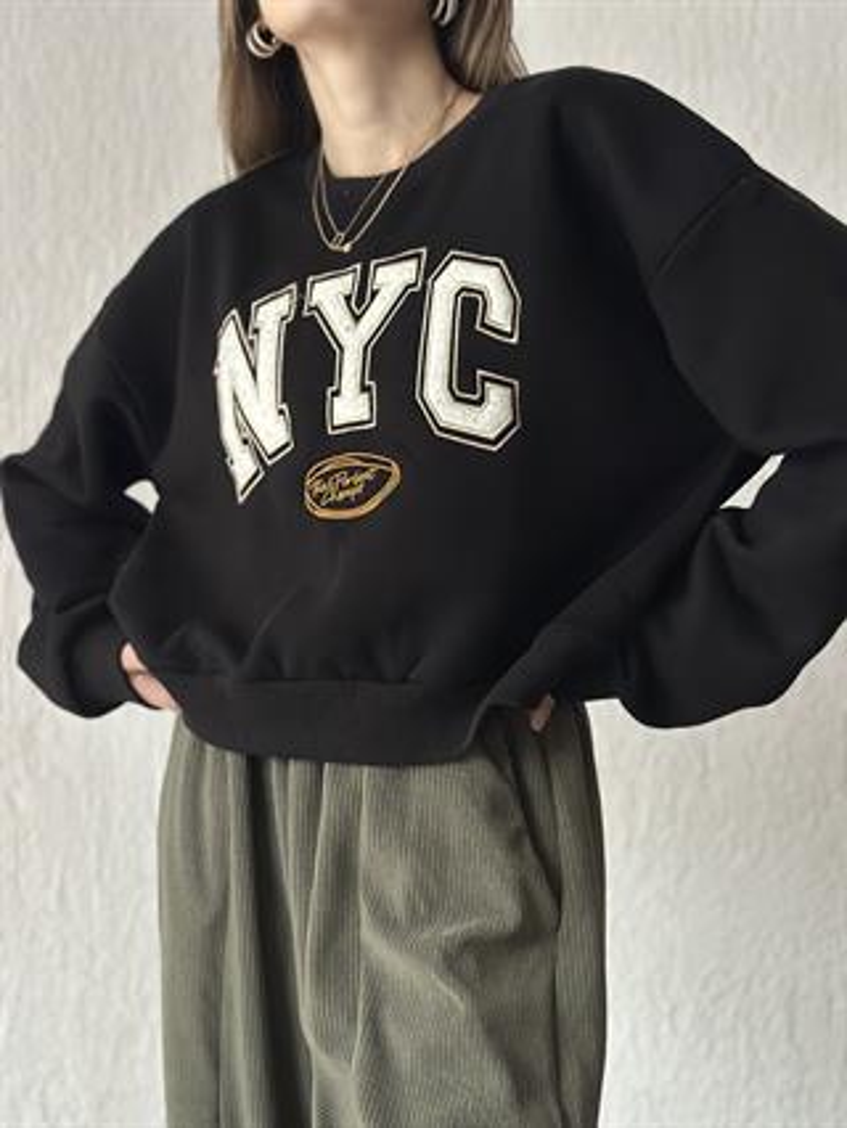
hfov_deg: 30.3
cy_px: 564
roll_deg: +0.2
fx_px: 1564
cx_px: 424
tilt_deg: +2.9
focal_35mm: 48
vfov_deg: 39.6
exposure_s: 1/30
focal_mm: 6.86
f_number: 1.78
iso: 800
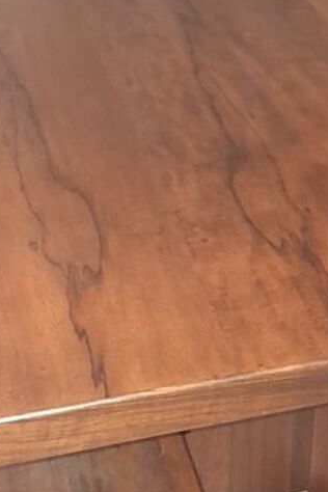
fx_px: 1039
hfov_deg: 17.8
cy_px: 265
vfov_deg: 26.6
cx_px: 271
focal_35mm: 76
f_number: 1.8
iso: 800
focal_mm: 3.98
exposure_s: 1/25
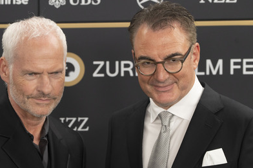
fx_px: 1616
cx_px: 116
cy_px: 91
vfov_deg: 6.0
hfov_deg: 9.0
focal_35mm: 230
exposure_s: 1/500
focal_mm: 200
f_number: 6.3
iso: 1600
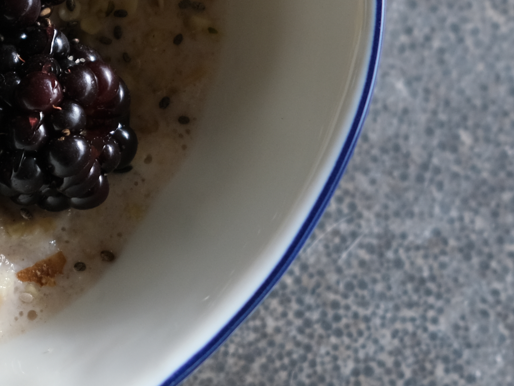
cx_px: -274
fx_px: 2049
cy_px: -35
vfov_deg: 10.6
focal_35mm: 138
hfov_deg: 13.4
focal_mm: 23
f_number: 3.6
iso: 320
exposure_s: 1/240
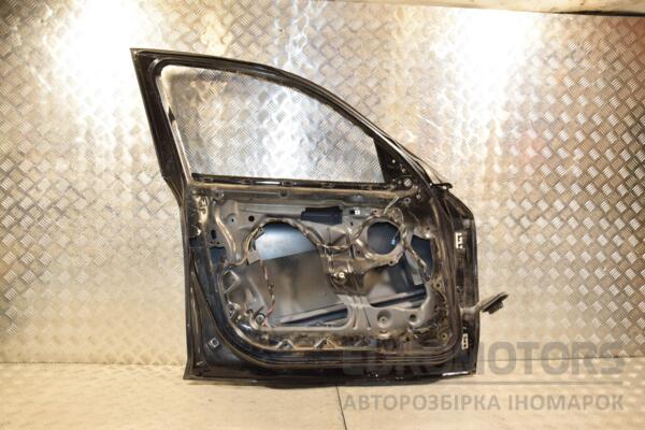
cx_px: 322
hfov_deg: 59.5
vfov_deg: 41.7
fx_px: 564
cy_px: 215
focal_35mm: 32
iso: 800
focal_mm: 21
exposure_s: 1/200
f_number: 5.6
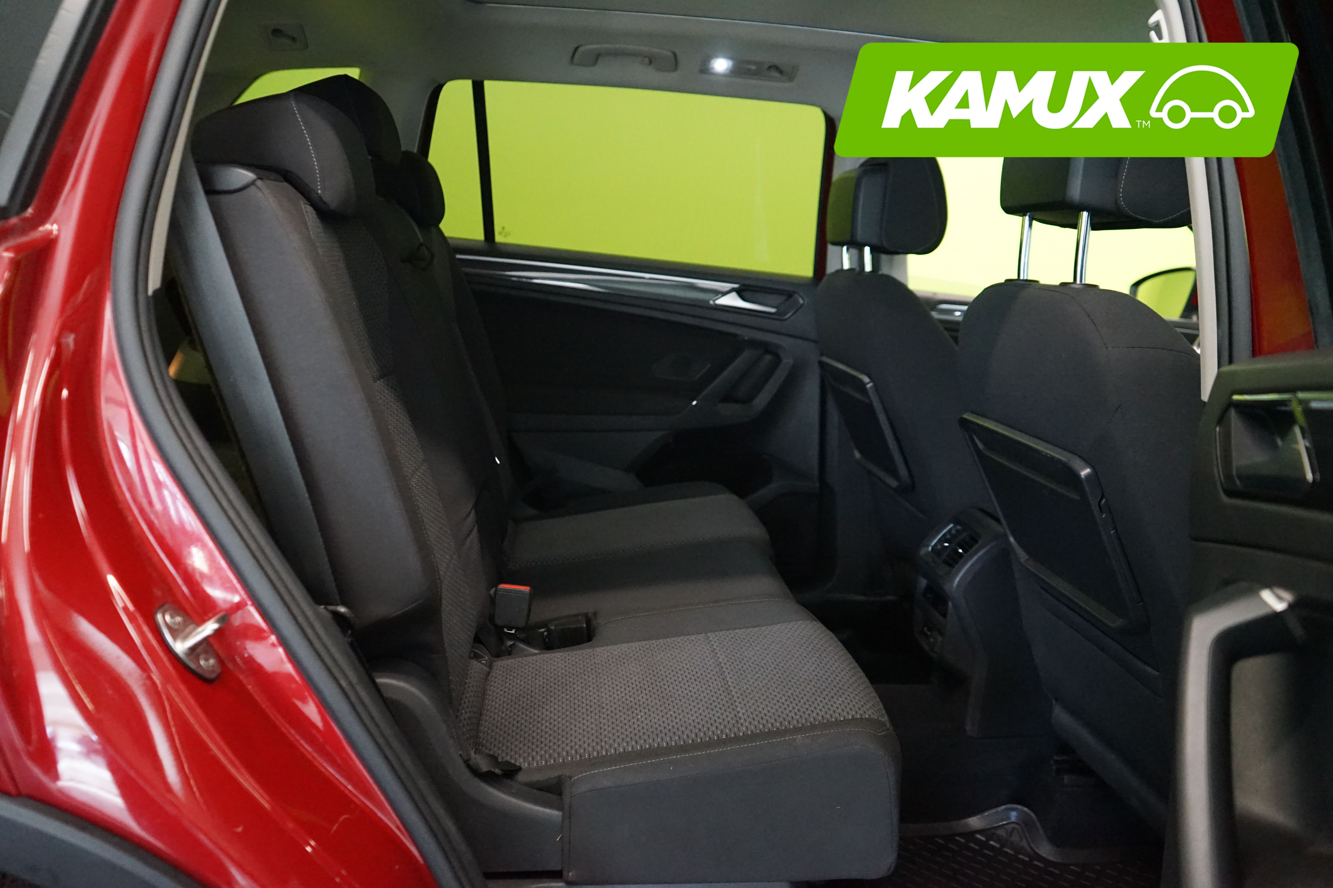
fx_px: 1037
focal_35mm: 28
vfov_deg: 46.4
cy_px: 444
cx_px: 666
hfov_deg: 65.5
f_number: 3.5
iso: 6400
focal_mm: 28
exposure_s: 1/100
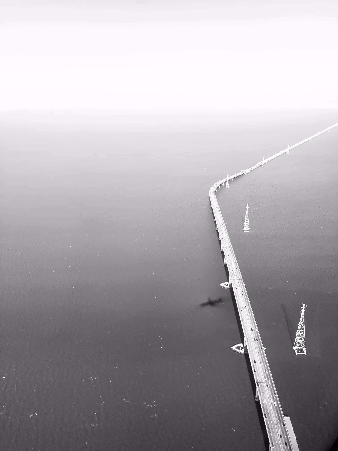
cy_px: 226
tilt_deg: -20.3
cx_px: 169
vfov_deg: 63.4
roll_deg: +1.4
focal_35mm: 28
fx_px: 365
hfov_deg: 49.7
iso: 20
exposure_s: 1/1021
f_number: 1.8
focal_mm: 4
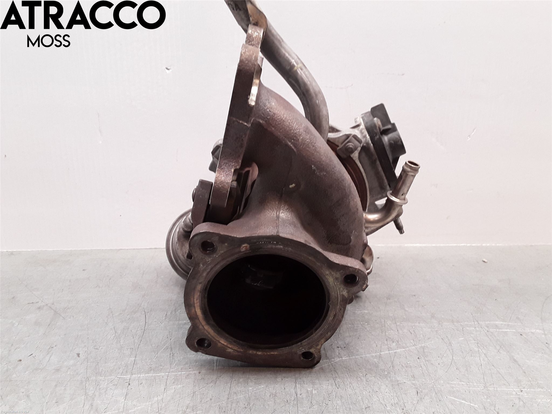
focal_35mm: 28
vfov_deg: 49.7
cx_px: 276
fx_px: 446
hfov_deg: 63.4
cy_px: 207
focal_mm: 2.91
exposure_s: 1/50
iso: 64
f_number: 1.9
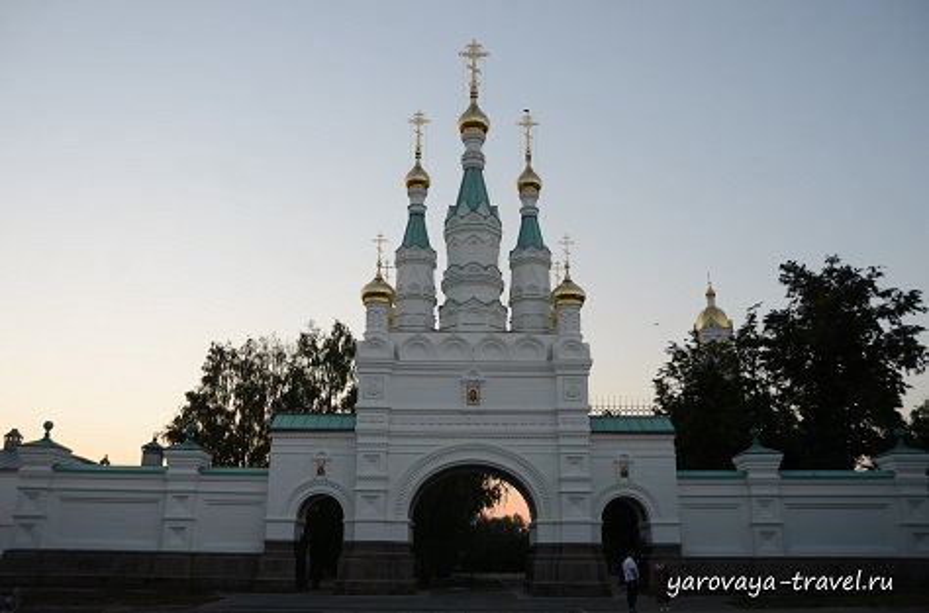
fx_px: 772
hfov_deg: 62.1
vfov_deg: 43.3
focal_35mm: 30
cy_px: 306
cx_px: 464
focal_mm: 20
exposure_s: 1/160
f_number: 3.5
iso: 100
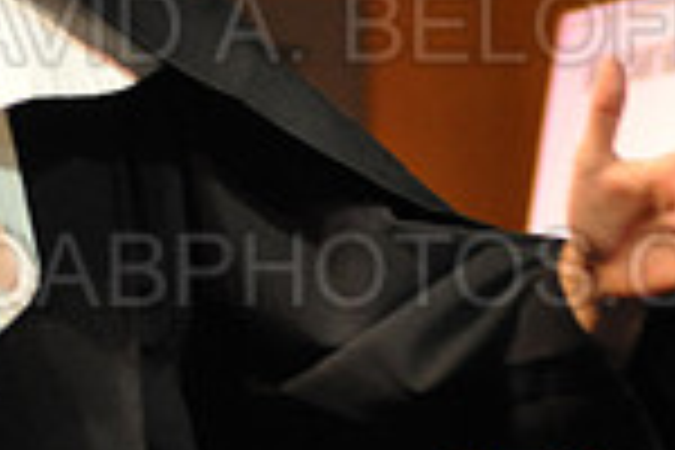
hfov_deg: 4.5
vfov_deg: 3.0
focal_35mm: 463
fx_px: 8681
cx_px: 261
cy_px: 191
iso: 1600
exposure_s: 1/200
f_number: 2.8
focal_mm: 80
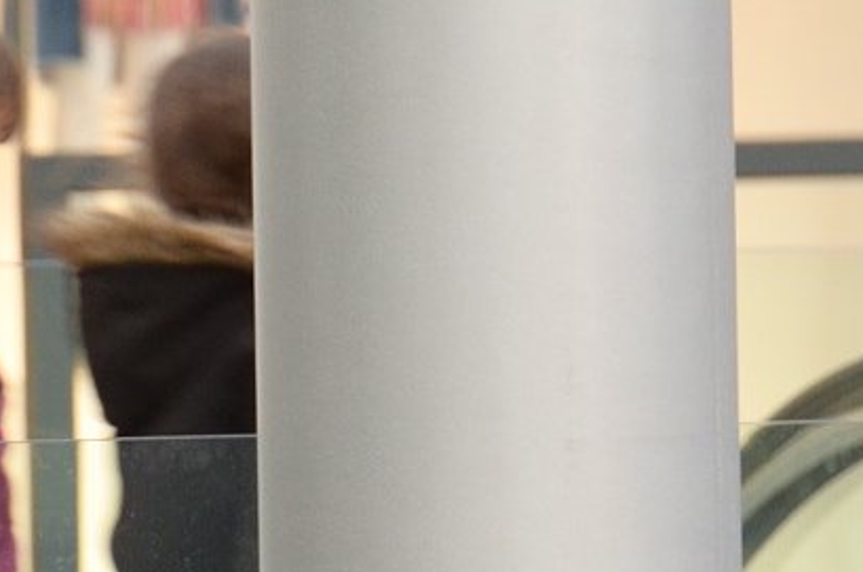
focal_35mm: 1501
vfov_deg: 0.9
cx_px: -1169
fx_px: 35912
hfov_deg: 1.4
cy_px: 935
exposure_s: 1/60
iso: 640
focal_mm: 200
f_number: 5
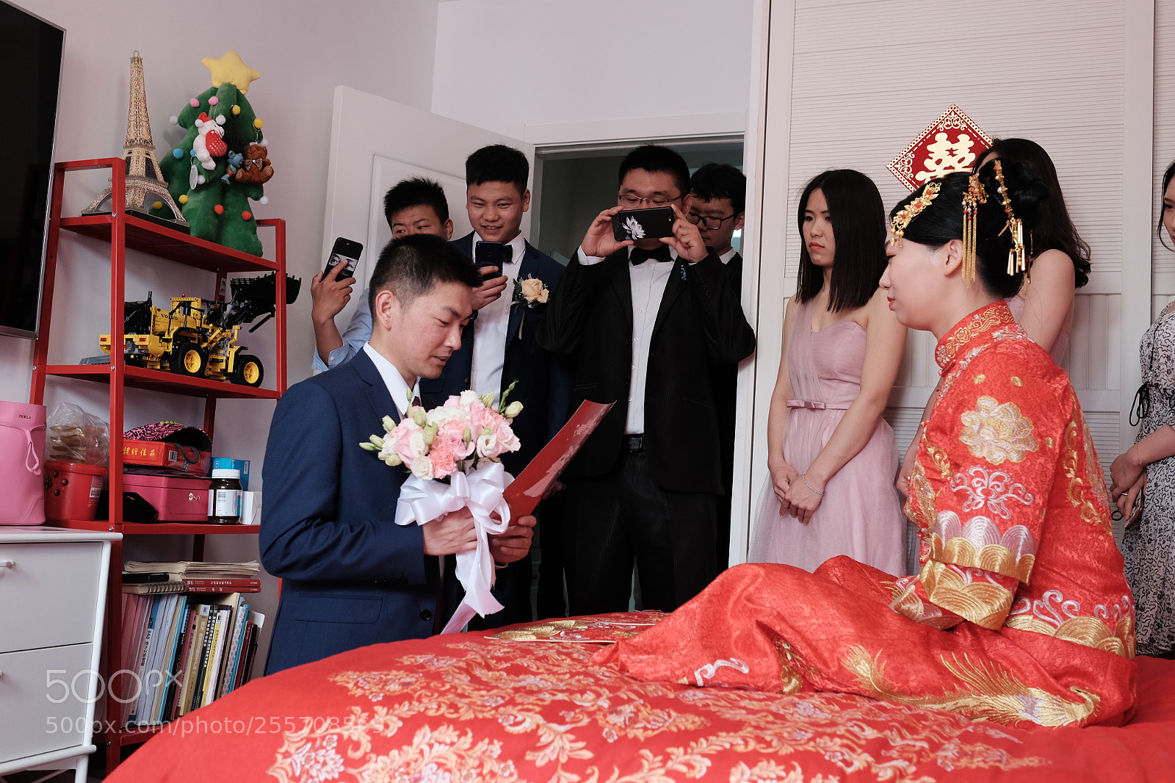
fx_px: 1142
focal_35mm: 35
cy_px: 392
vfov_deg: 37.8
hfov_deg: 54.4
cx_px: 588
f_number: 4
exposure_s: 1/60
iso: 800
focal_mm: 23
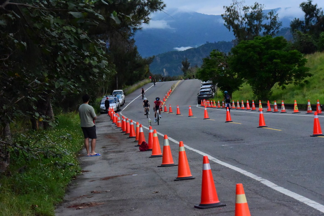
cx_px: 162
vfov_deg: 11.3
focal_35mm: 122
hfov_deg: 16.8
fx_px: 1099
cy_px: 108
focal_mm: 122
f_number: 14
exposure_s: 1/3200
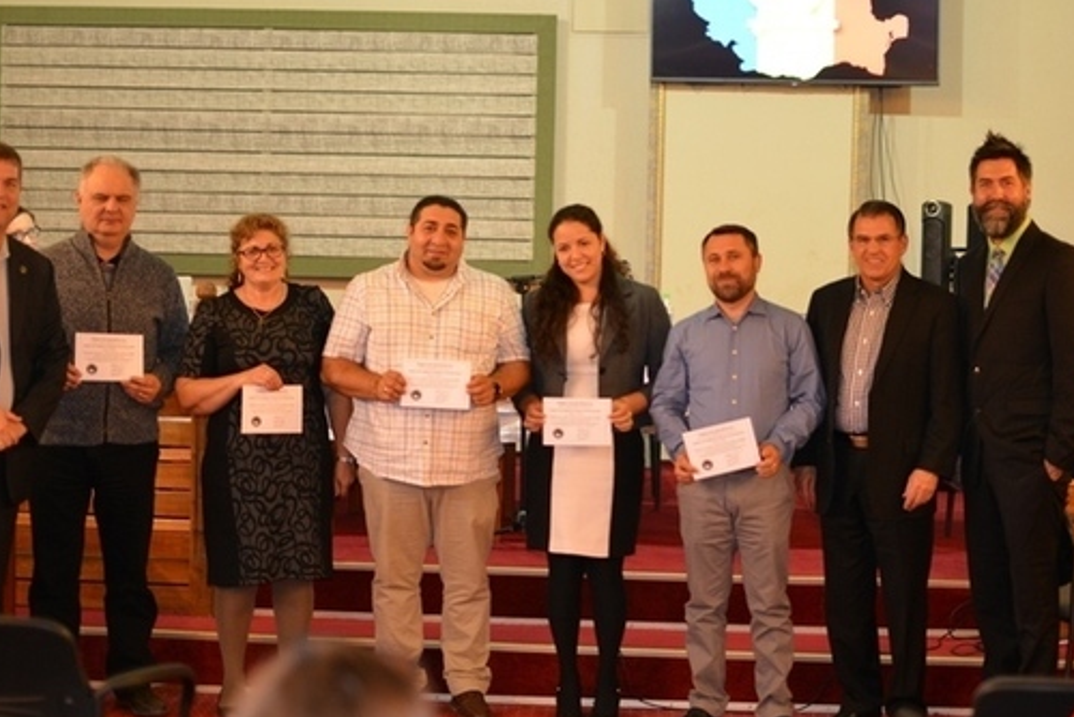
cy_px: 353
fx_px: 1910
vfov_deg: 21.3
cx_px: 518
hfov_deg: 31.4
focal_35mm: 64
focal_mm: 50
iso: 1250
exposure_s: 1/125
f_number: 1.4
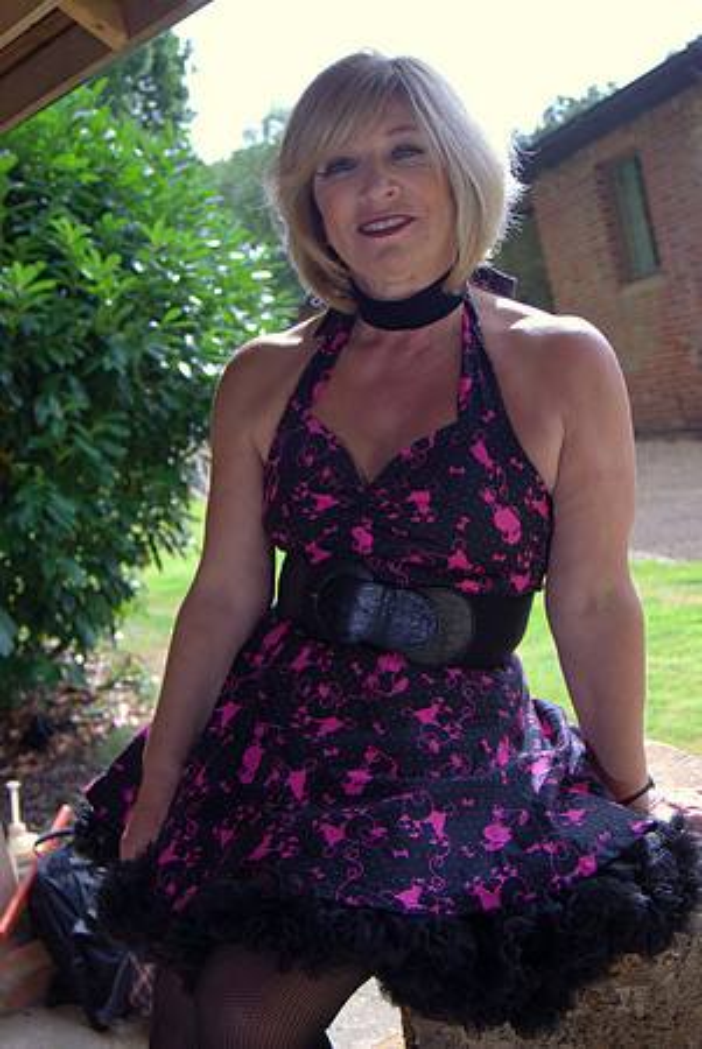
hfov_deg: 32.0
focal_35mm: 42
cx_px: 351
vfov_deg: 46.4
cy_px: 524
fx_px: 1226
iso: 100
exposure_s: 1/200
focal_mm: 28
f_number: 4.5
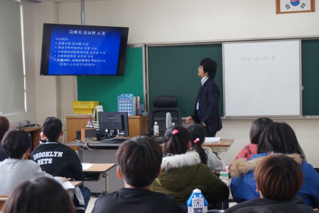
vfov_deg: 24.6
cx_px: 159
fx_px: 487
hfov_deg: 36.3
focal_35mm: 55
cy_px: 106
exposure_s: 1/50
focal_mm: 36
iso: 400
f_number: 5.6
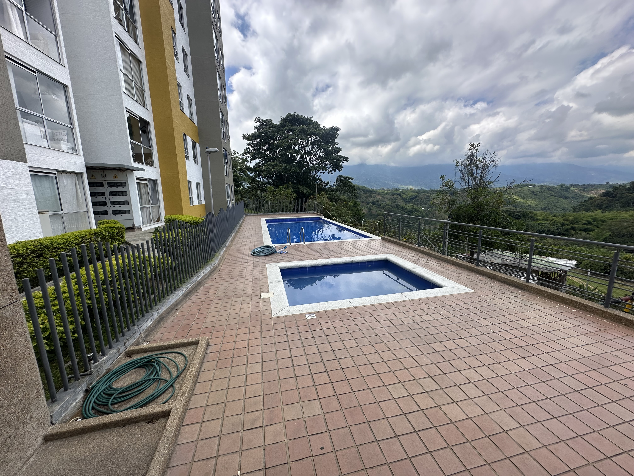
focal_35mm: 14
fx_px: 256
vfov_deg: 85.7
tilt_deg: -11.8
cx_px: 317
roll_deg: +2.1
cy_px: 238
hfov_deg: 102.1
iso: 40
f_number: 2.2
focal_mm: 2.22
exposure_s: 1/1350
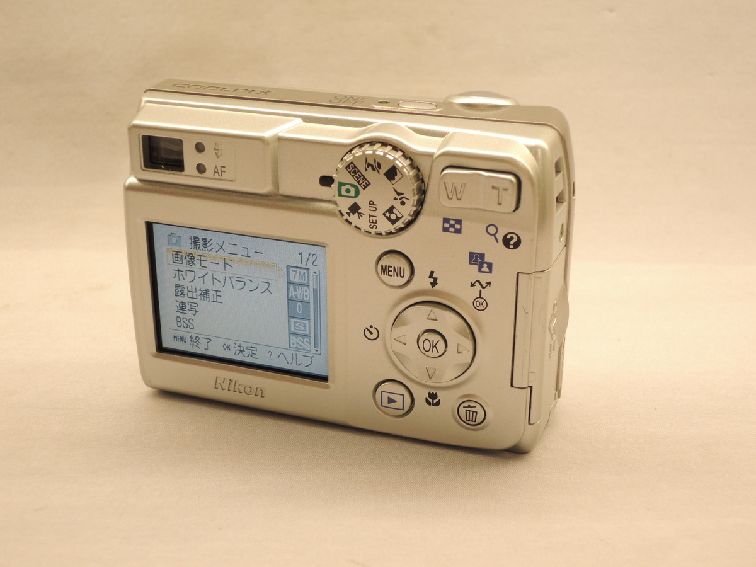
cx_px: 378
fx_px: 1201
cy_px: 284
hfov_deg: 34.9
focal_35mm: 55
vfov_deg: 26.6
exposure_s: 1/60
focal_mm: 9.9
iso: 140
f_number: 3.5
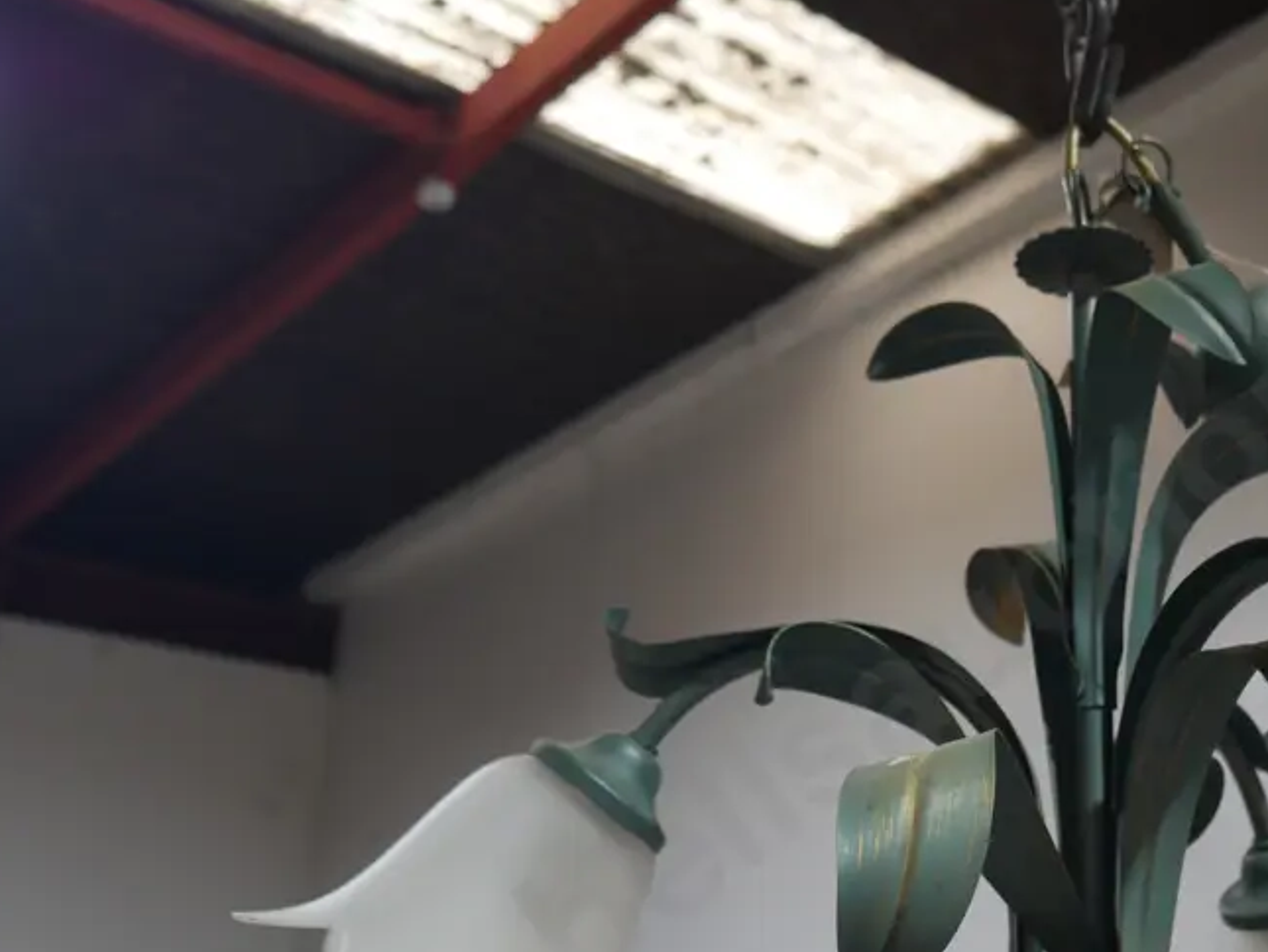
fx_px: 1978
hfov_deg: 34.6
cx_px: 989
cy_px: 634
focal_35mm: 54
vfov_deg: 26.9
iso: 500
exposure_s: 1/60
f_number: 4
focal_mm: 17
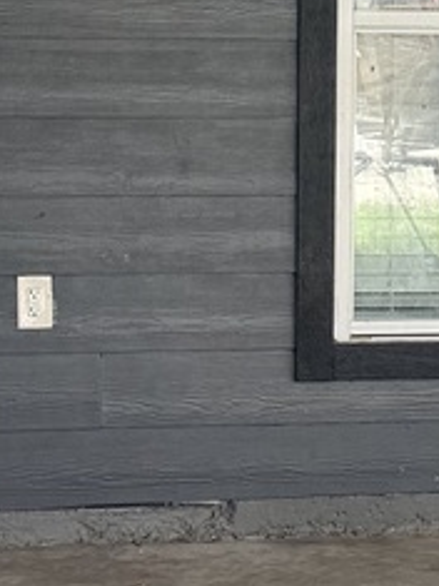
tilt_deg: -7.2
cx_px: 441
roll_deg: +0.0
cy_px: 279
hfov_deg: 10.0
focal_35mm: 147
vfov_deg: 13.4
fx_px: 2488
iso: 80
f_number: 1.78
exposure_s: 1/350
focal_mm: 6.76
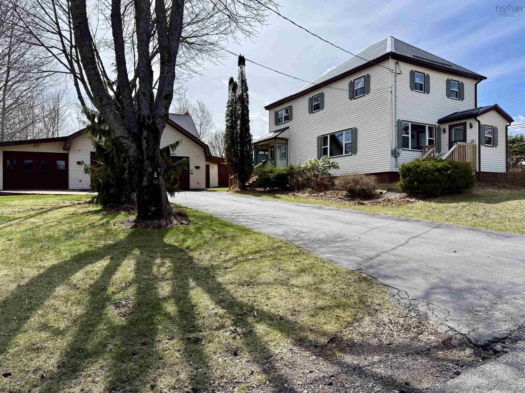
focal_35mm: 24
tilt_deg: +0.2
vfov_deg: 56.8
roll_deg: +0.0
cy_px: 196
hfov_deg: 71.6
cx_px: 262
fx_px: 364
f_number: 1.78
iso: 100
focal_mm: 6.76
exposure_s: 1/5319
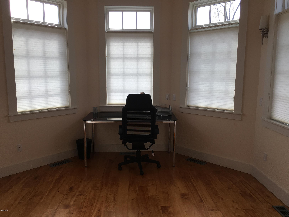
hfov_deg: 61.7
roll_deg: -0.2
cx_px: 144
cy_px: 108
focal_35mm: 29
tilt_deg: -7.5
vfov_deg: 48.2
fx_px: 242
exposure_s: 1/206
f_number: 2.2
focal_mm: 4.15
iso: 25
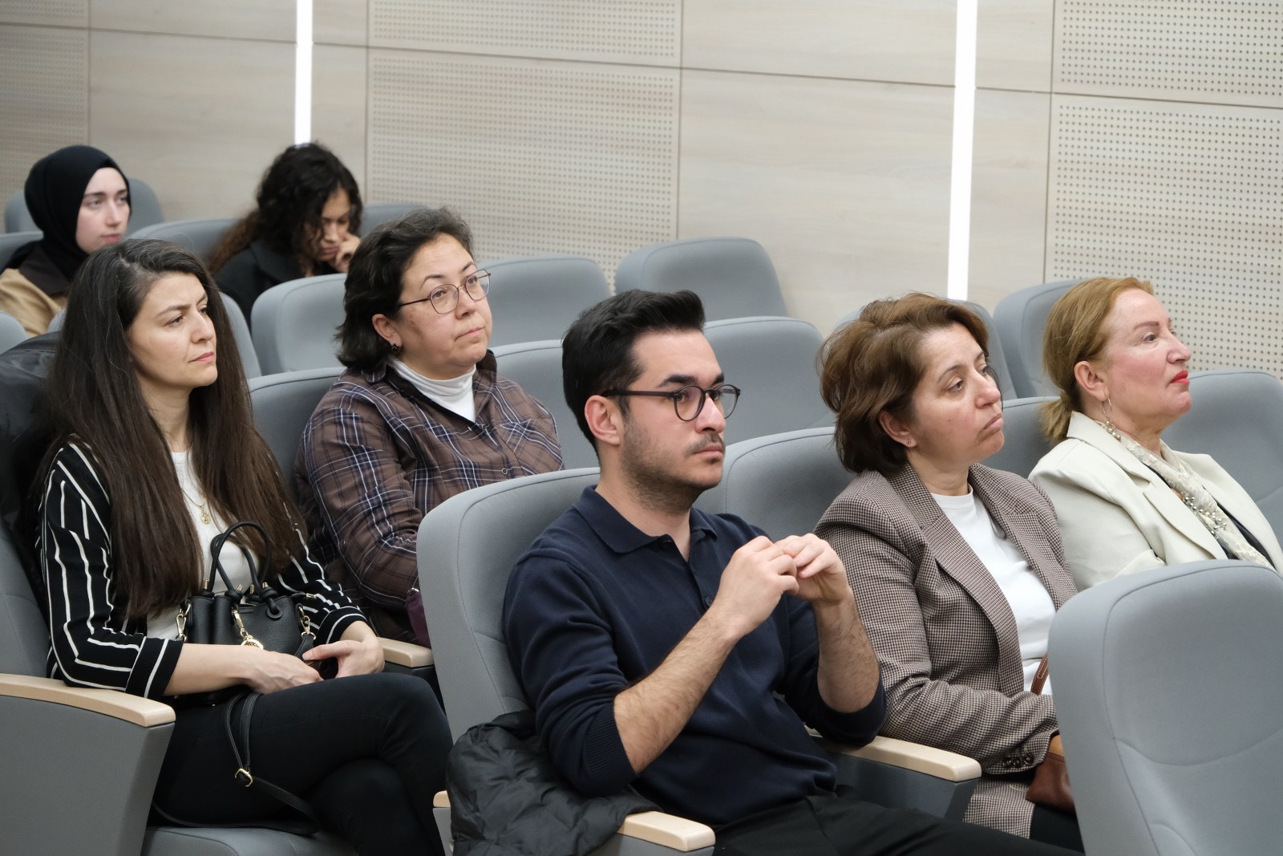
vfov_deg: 11.4
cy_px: 428
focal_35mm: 120
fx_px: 4277
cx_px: 642
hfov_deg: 17.1
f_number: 5
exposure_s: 1/90
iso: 3200
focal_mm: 80
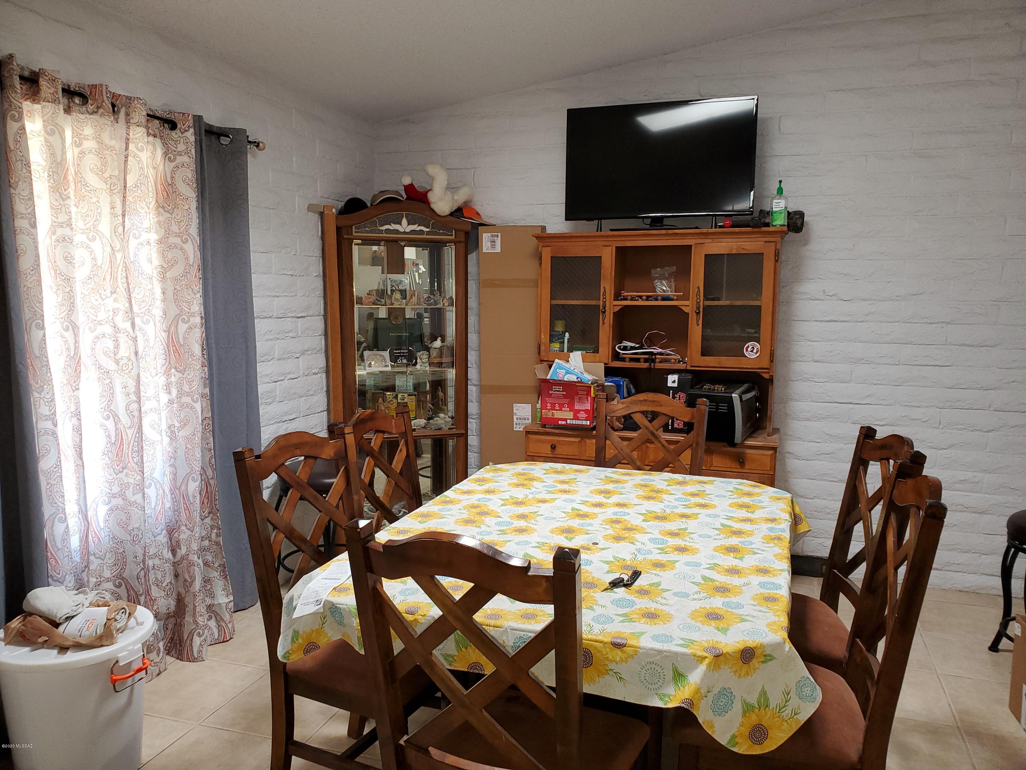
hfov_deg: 67.3
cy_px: 385
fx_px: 771
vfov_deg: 53.1
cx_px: 513
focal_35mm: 26
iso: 100
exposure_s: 1/30
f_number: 2.4
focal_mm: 4.3
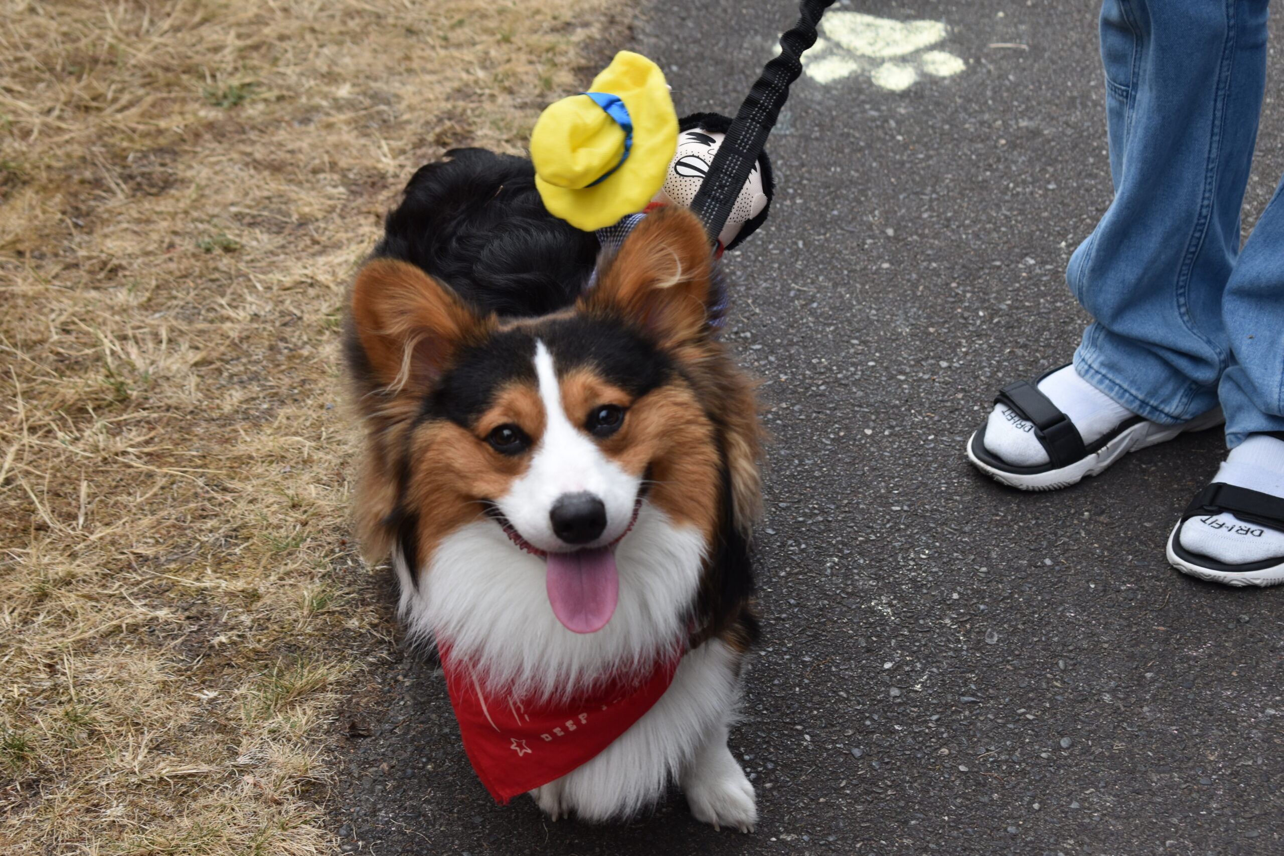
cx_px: 642
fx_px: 2782
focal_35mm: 78
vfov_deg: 17.5
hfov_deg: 26.0
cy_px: 428
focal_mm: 52
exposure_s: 1/250
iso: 200
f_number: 6.3
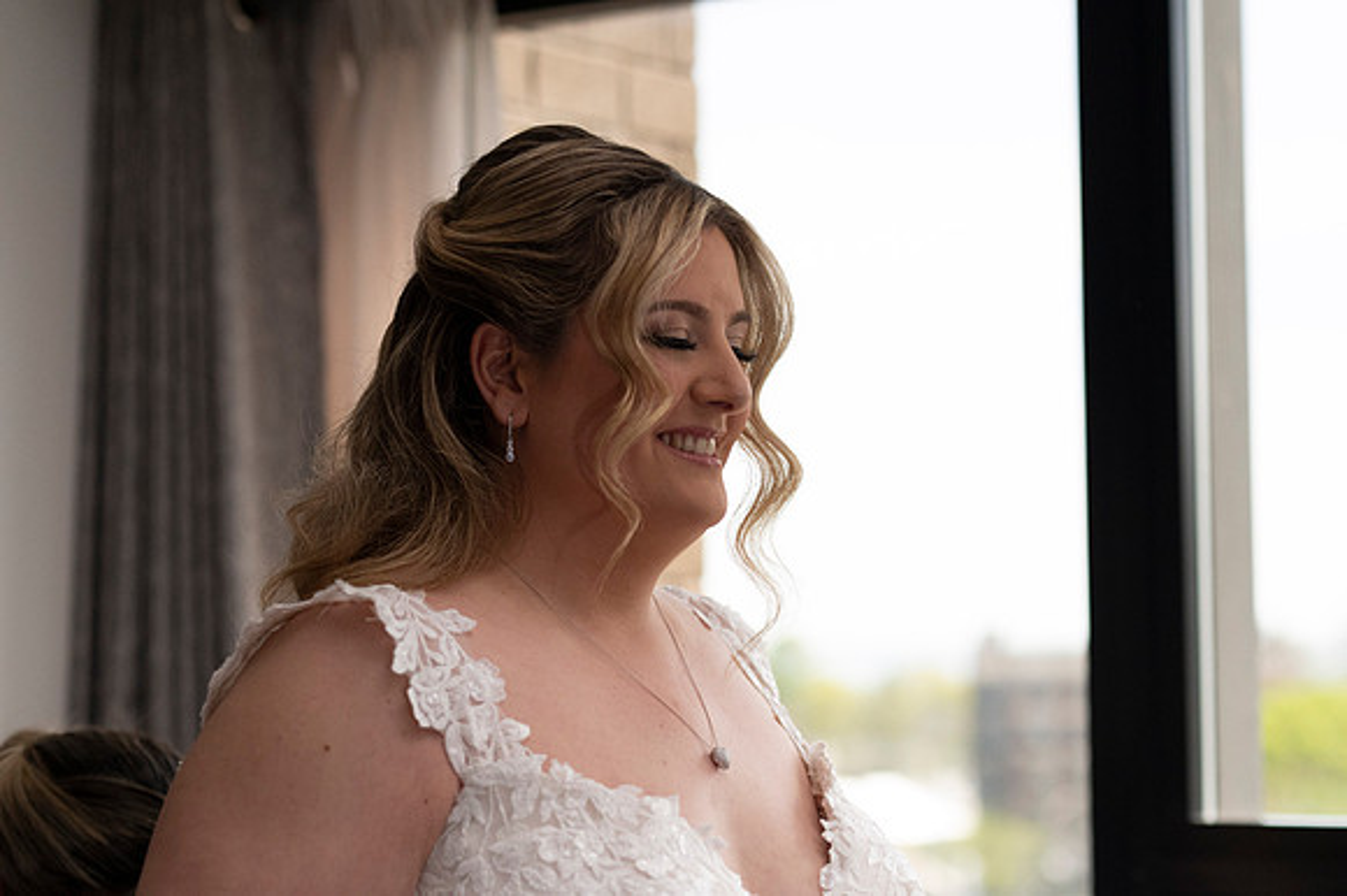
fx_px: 3178
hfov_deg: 23.9
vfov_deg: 16.1
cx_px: 674
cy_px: 448
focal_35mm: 85
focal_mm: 85
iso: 4000
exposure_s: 1/8000
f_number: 4
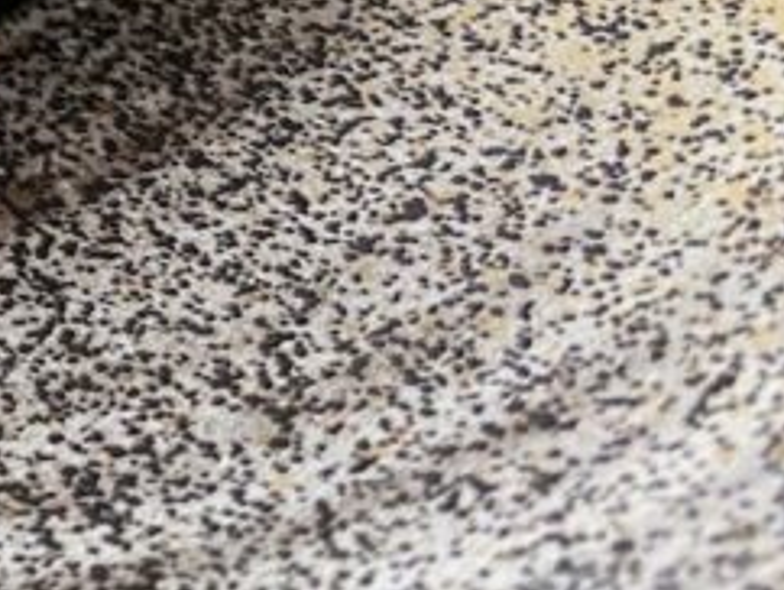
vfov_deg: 12.4
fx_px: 2494
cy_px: -434
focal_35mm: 110
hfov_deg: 14.5
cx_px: -820
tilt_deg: -51.0
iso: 200
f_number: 1.8
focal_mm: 4.25
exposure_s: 1/50
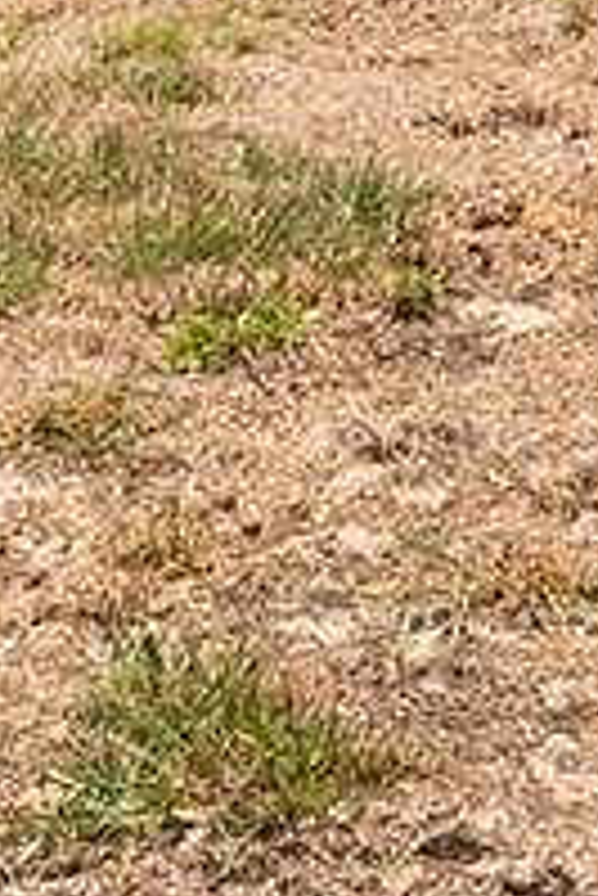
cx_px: 809
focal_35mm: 153
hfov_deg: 8.8
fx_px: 3805
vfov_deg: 12.1
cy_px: -797
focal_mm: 19
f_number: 8
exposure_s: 1/60
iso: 100
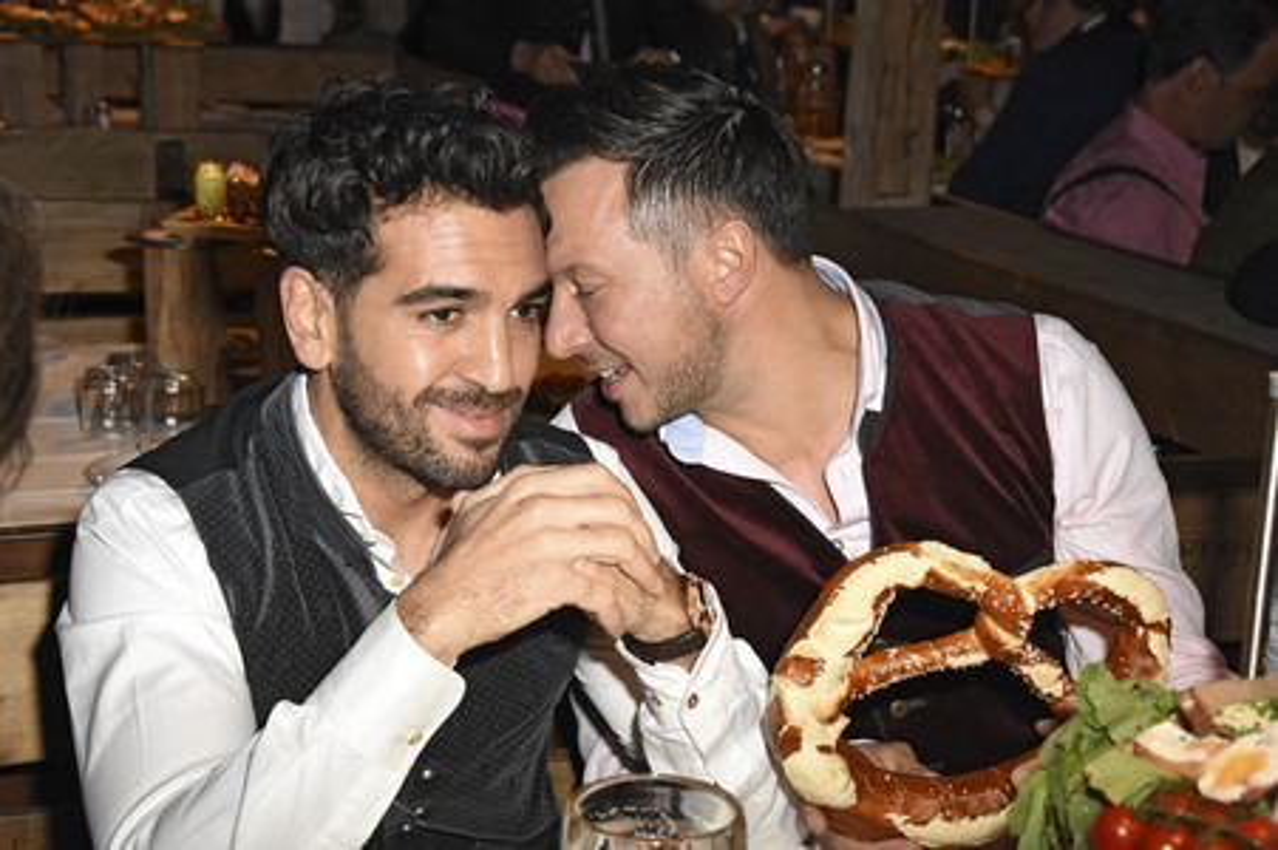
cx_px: 639
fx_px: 2394
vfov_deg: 20.1
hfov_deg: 29.9
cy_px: 425
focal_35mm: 68
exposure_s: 1/125
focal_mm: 45
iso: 1600
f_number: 6.3
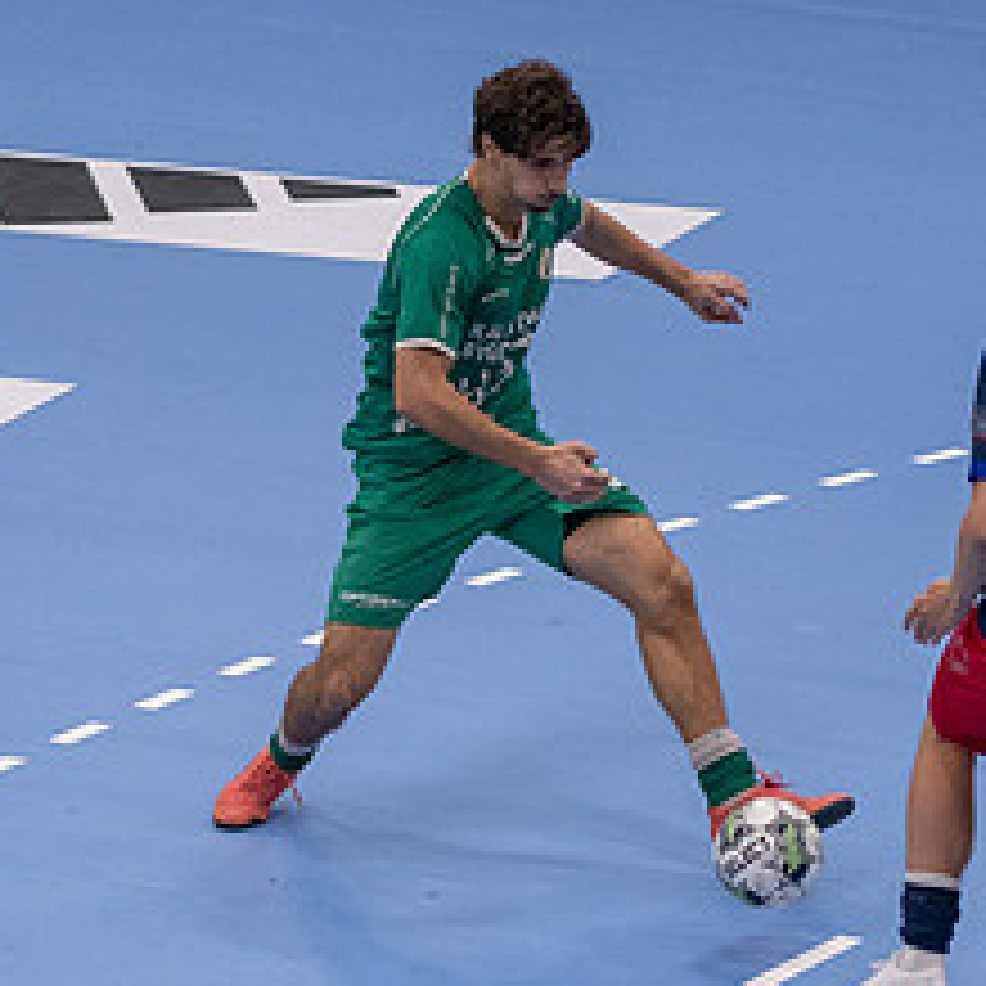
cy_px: 813
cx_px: 491
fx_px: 7605
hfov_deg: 7.4
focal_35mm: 236
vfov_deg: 7.4
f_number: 3.2
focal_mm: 70
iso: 1600
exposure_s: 1/640
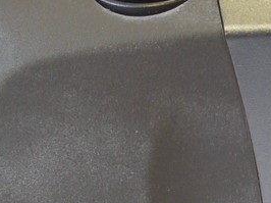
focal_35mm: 271
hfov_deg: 7.1
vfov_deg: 5.5
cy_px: 181
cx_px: 477
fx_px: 2120
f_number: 9
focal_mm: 30
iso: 800
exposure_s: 1/40
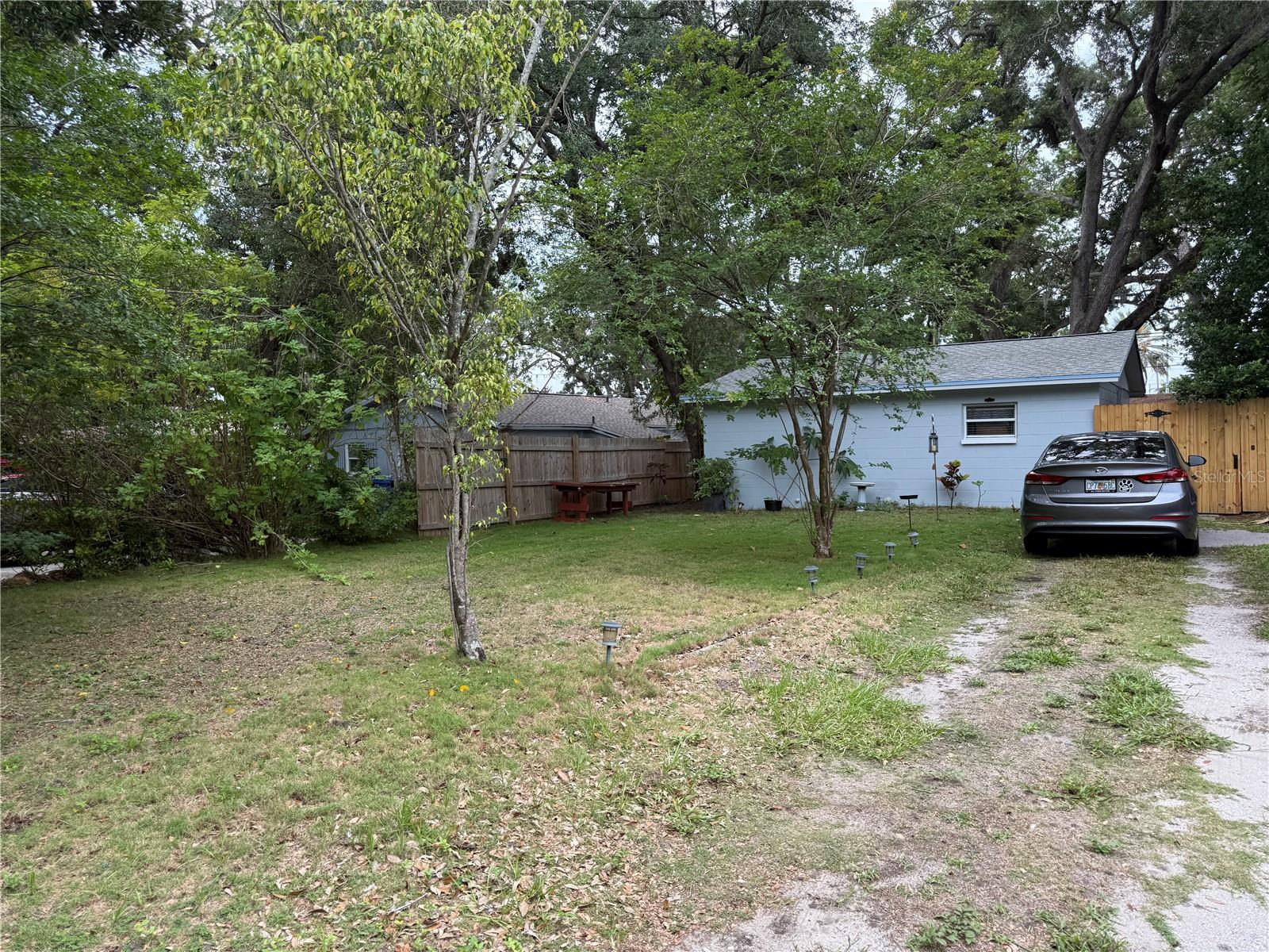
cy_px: 476
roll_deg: +0.7
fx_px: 880
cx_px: 634
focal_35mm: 24
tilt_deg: -1.4
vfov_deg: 56.8
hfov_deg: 71.6
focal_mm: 6.76
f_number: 1.78
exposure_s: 1/920
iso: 100
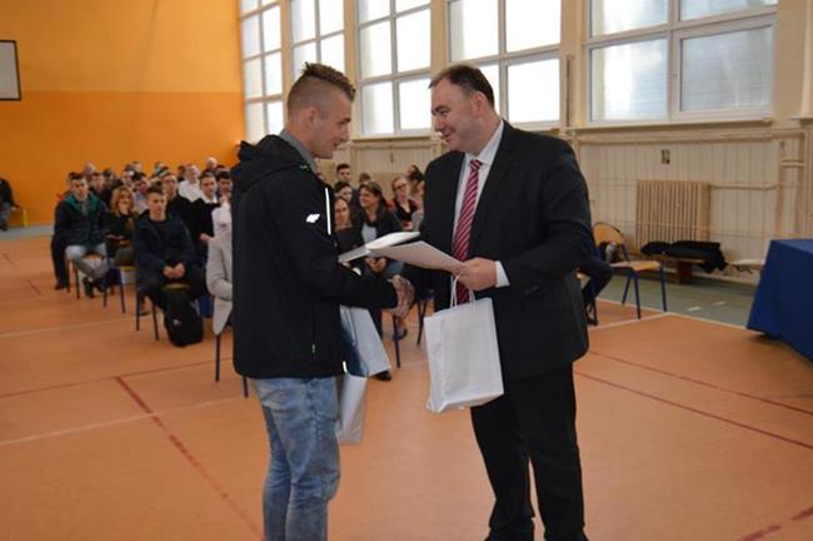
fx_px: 778
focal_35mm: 34
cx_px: 406
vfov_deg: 38.3
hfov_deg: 55.2
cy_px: 270
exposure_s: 1/60
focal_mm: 23
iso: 500
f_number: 3.8
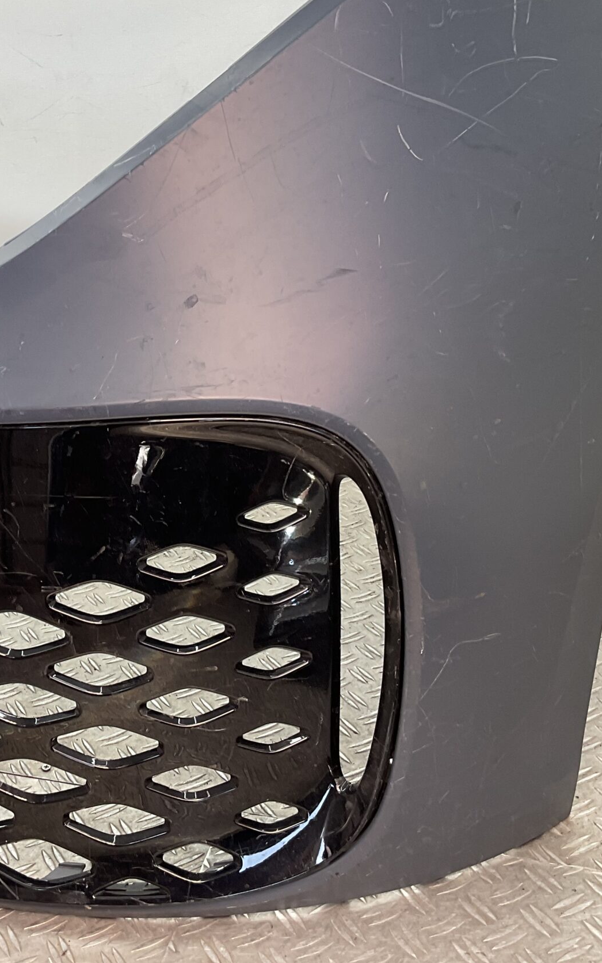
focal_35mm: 47
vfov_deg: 42.6
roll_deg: +4.5
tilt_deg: -22.6
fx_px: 1234
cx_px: 90
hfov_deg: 26.7
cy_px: 440
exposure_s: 1/120
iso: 32
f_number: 1.8
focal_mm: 3
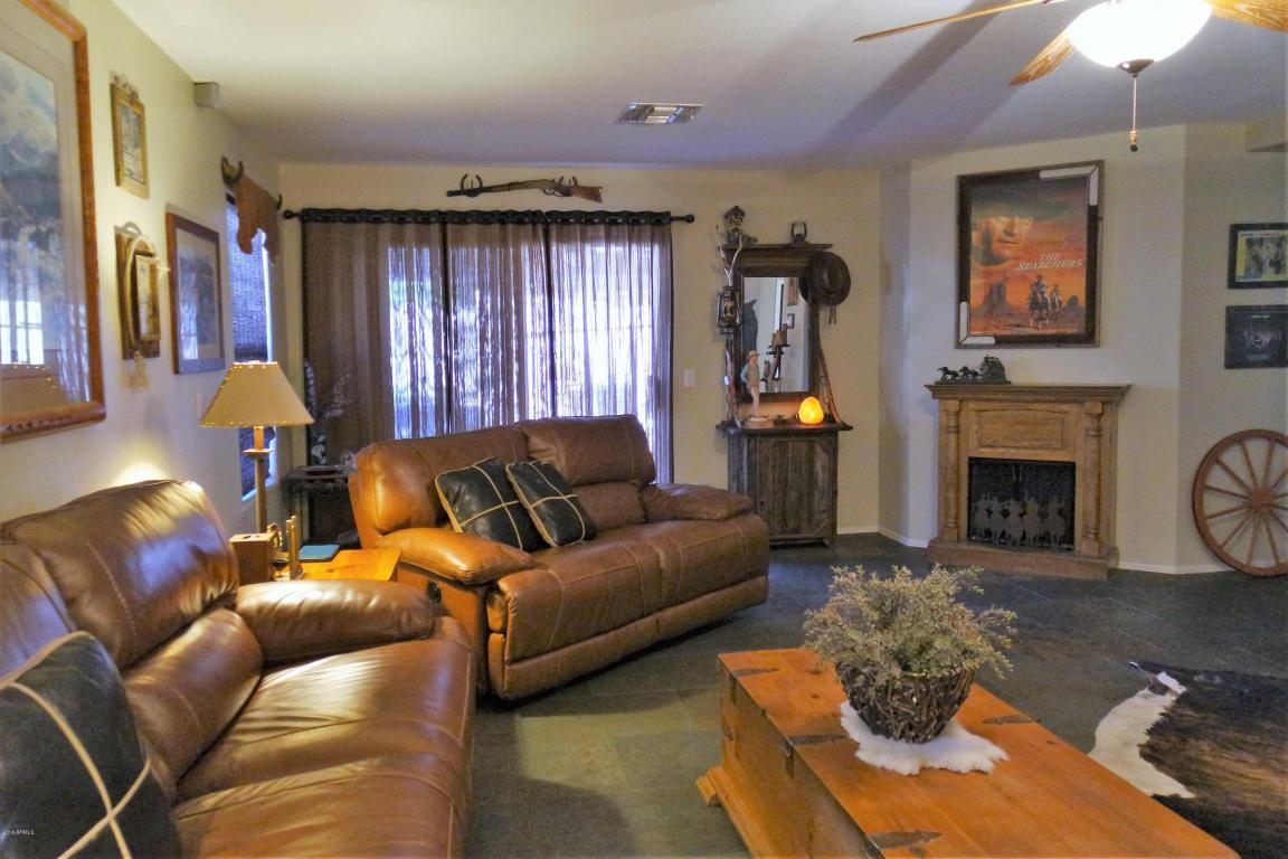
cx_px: 644
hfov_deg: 73.7
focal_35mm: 24
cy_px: 430
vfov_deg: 53.1
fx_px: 859
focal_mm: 9
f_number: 3.5
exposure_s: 1/30
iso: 1600
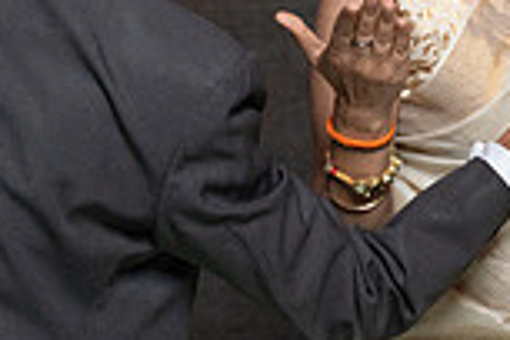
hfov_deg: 11.1
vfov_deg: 7.4
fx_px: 2621
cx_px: 439
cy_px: 139
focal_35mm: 185
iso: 2000
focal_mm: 42
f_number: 5.6
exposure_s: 1/200
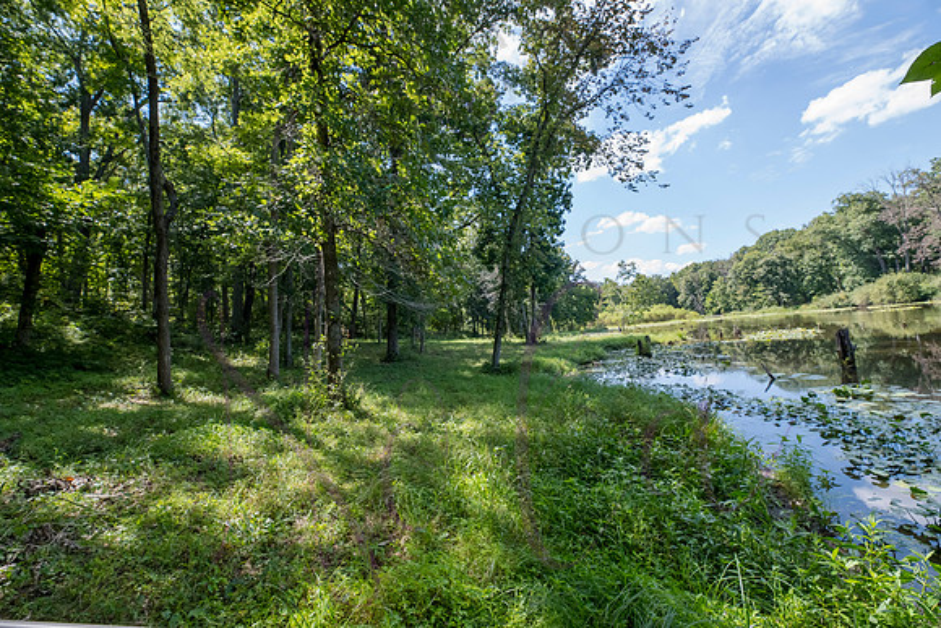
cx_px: 478
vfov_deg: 78.0
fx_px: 388
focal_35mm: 15
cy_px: 318
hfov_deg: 101.0
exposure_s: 1/250
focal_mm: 14
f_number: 7.1
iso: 320
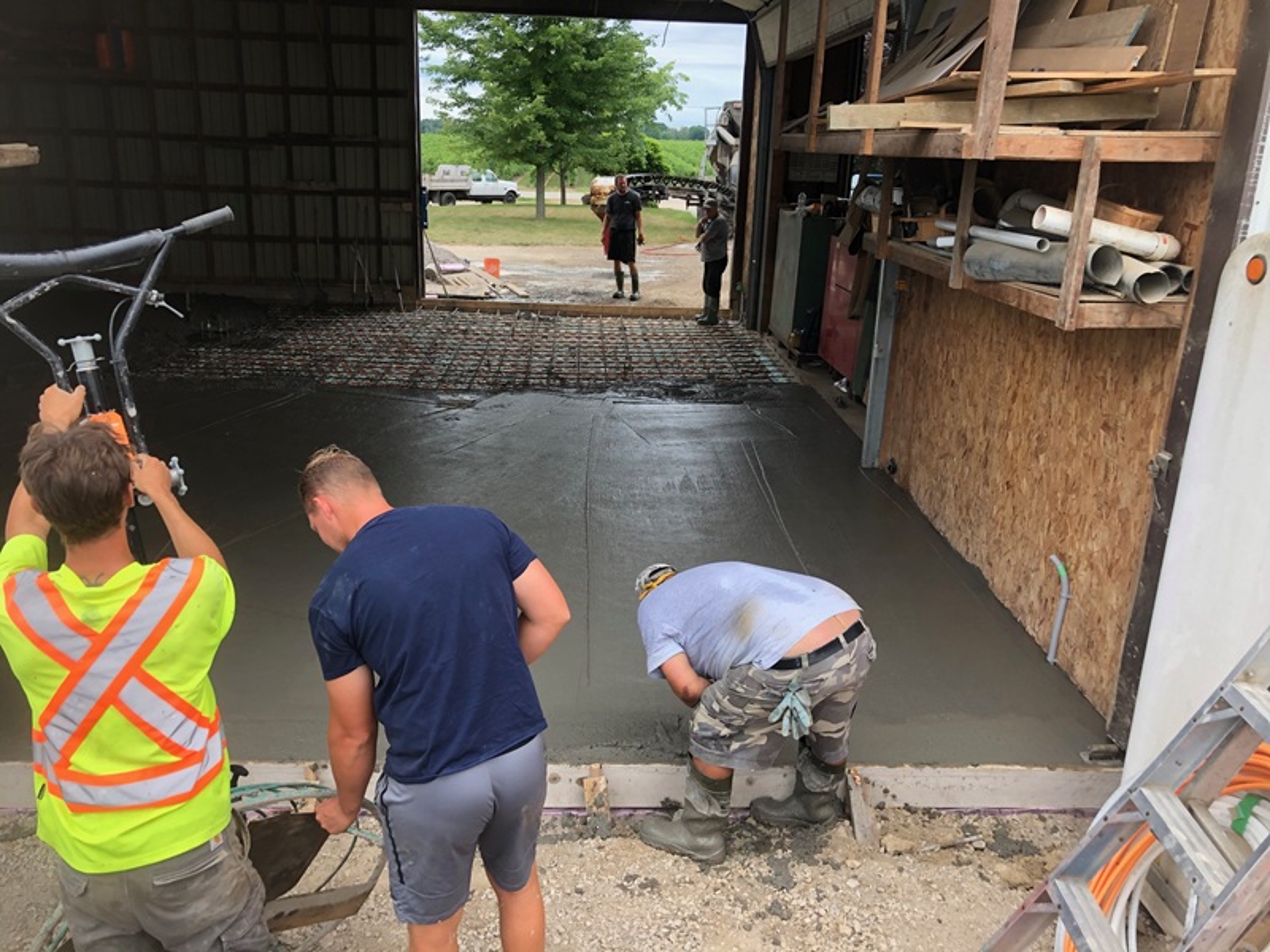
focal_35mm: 28
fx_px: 1027
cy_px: 476
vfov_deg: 49.7
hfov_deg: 63.4
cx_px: 635
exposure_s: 1/120
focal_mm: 3.99
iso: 25
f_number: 1.8
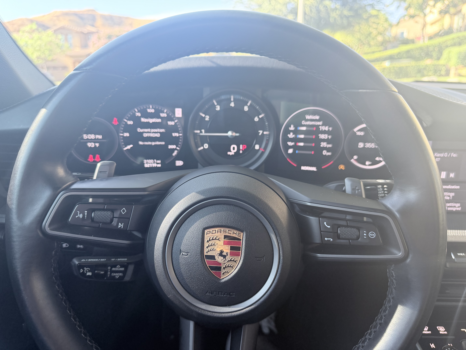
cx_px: 233
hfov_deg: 71.6
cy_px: 175
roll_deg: +0.9
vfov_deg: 56.8
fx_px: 323
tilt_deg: -13.7
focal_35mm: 24
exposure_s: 1/218
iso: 160
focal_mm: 6.76
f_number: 1.78
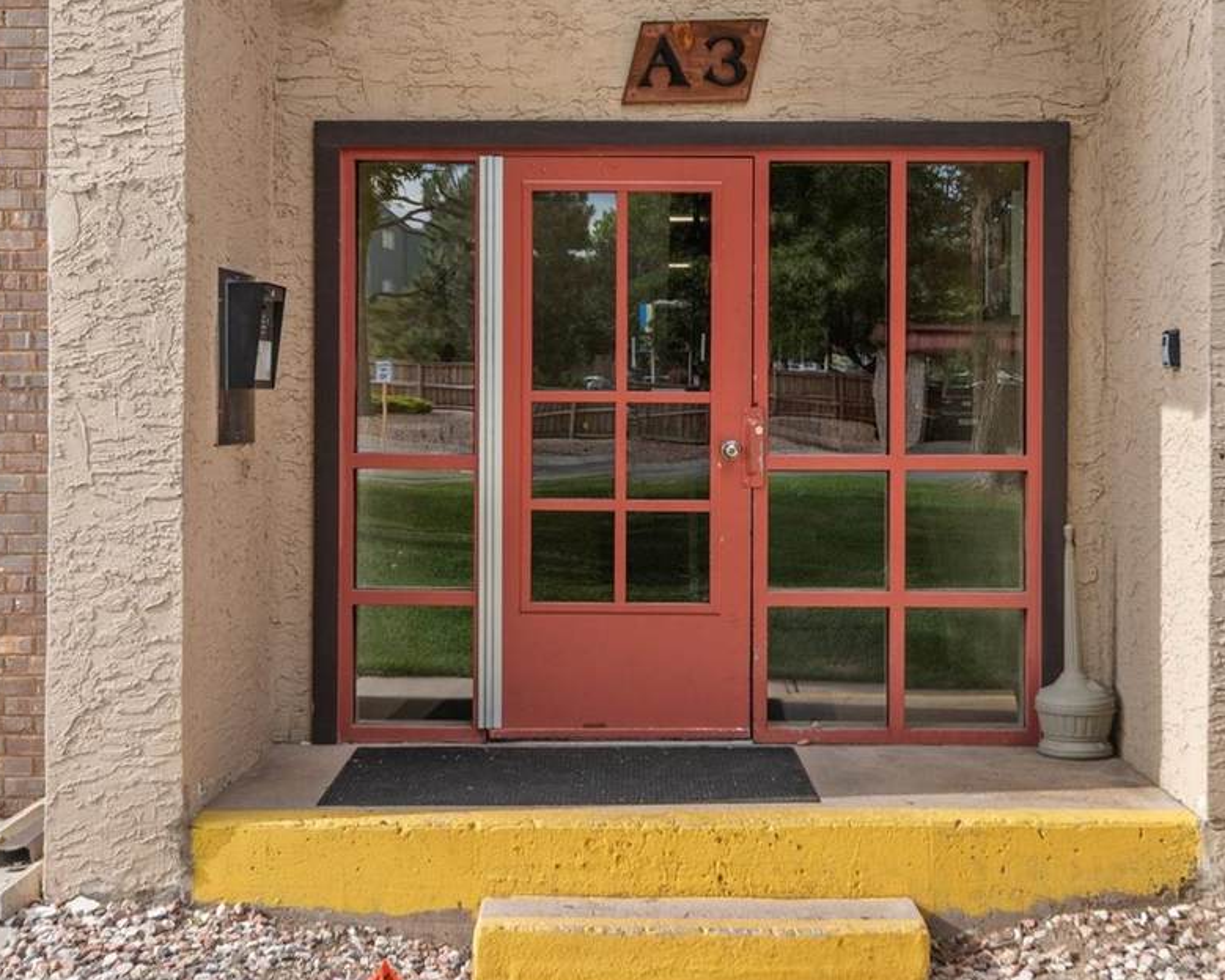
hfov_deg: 34.7
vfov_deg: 28.1
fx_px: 1958
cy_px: 407
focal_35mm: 54
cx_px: 634
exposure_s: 1/50
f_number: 9
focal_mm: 35
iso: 320
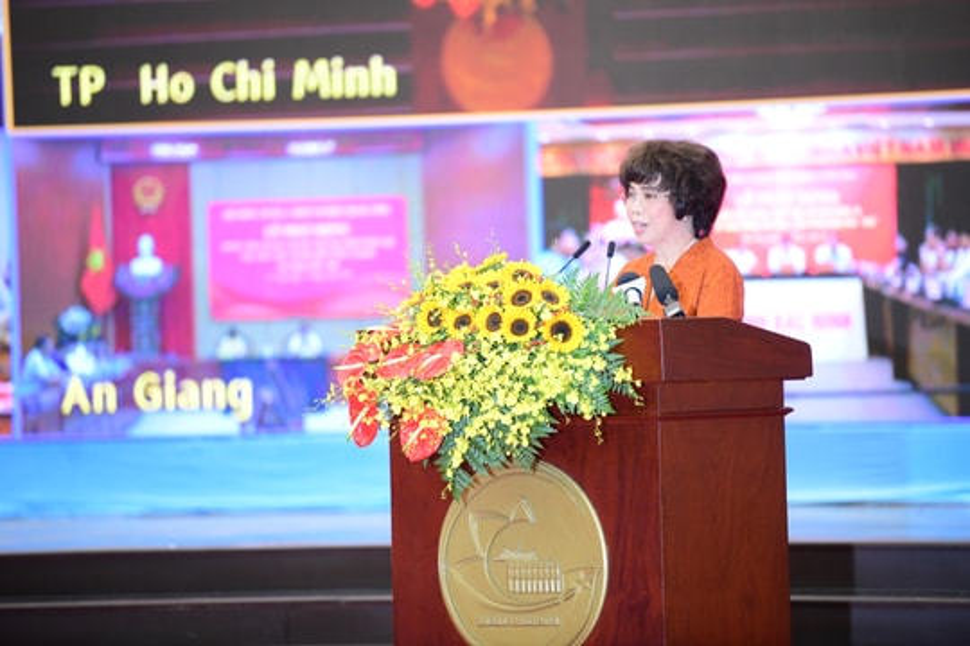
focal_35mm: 200
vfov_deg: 6.9
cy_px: 323
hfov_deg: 10.3
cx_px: 485
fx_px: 5388
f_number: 2.8
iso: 2000
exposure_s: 1/200
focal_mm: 200
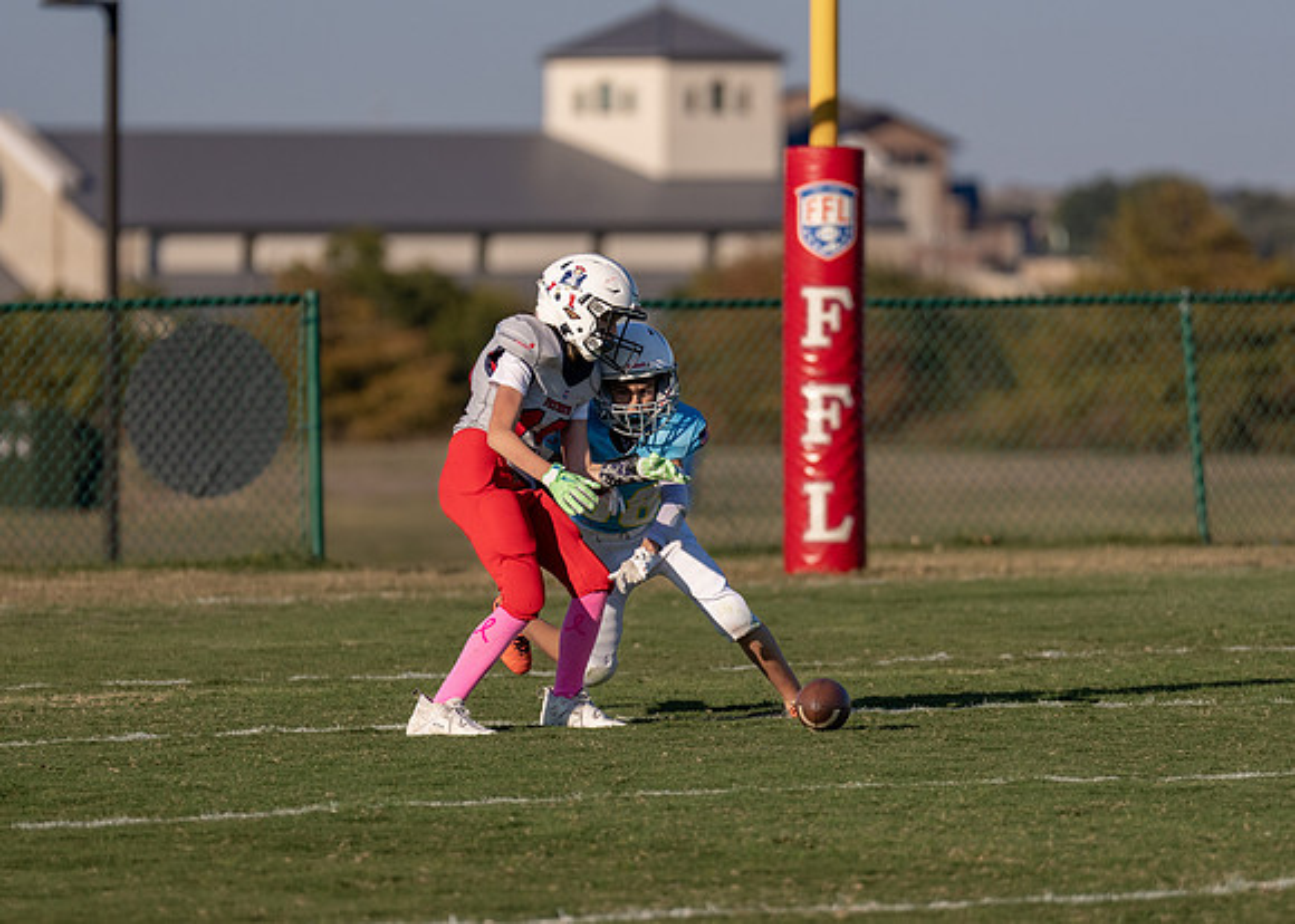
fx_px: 13546
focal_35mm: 368
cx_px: 666
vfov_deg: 3.9
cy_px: 461
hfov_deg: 5.5
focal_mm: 200
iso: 160
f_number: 2.8
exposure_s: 1/5000
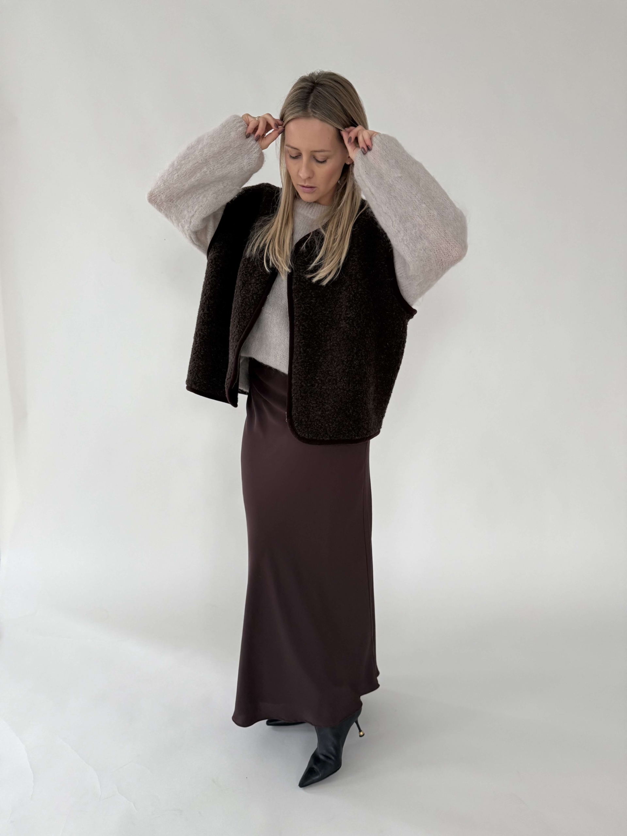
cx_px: 314
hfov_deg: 56.8
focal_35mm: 24
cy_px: 418
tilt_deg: -10.1
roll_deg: -0.3
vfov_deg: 71.6
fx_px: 580
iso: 200
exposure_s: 1/115
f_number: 1.78
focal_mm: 6.76
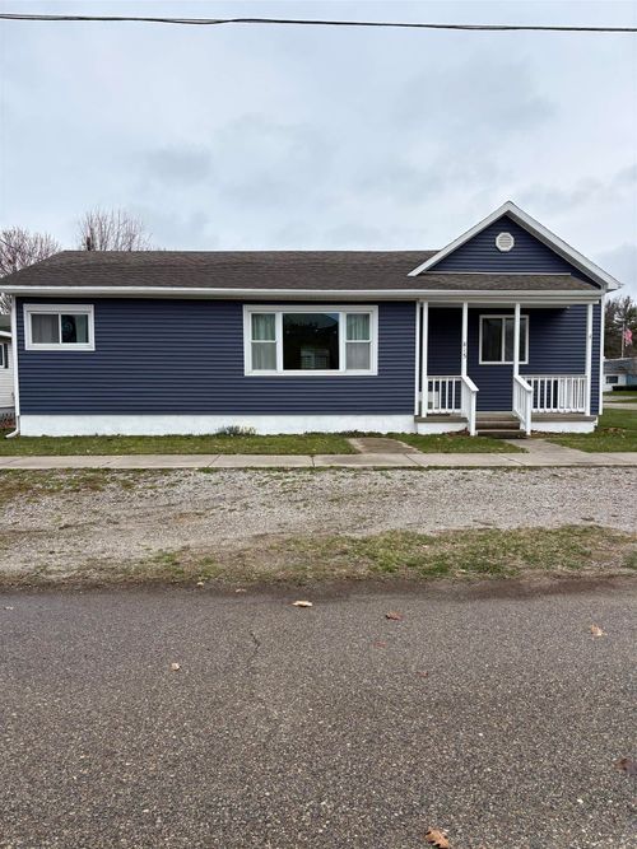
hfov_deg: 53.0
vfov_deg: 67.3
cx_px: 318
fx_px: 638
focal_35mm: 26
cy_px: 424
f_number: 1.6
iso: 50
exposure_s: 1/4329
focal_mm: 5.96
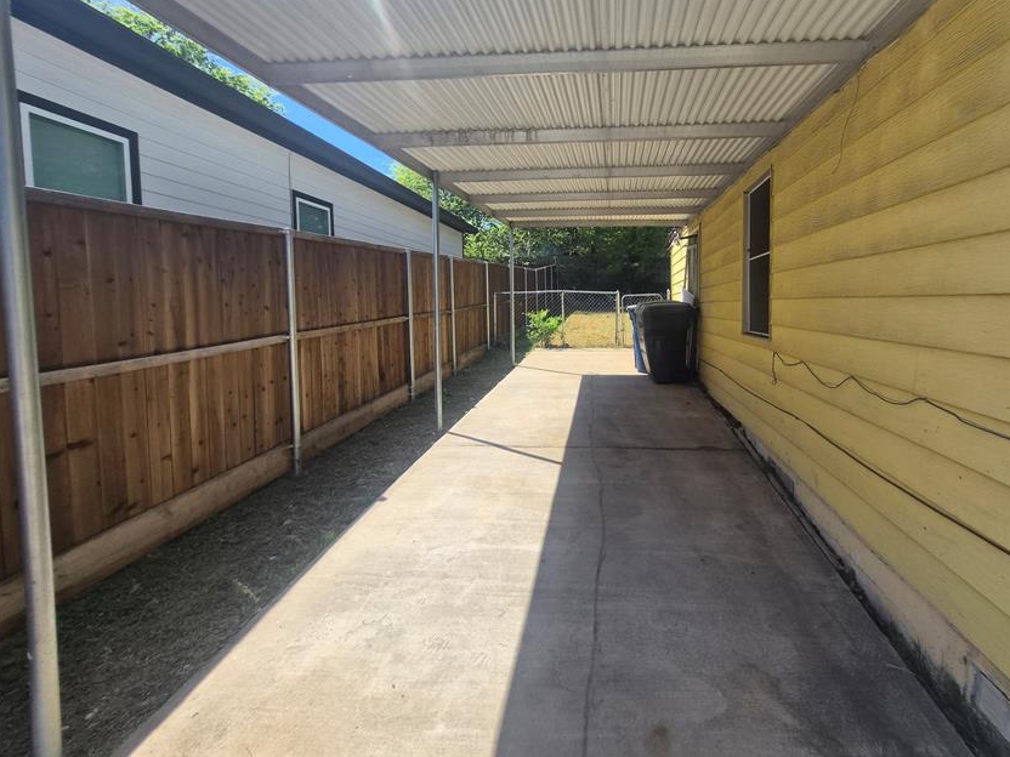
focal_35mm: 16
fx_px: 467
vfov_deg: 77.8
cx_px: 607
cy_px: 331
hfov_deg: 93.2
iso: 25
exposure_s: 1/760
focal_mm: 1.7
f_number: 2.2
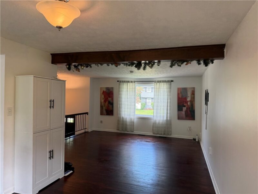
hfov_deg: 71.6
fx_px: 179
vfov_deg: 56.8
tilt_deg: -0.1
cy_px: 97
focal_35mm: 24
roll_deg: -1.2
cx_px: 129
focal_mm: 6.76
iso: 200
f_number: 1.78
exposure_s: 1/182
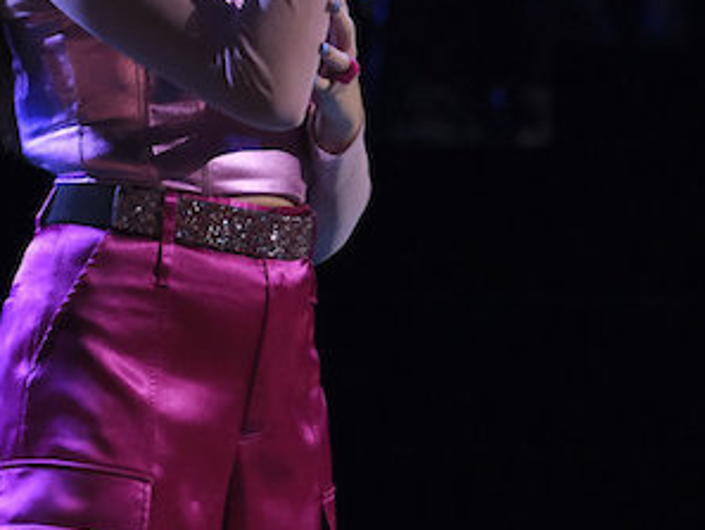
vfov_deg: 1.7
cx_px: 506
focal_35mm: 885
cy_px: -7
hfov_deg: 2.2
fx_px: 18031
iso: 6400
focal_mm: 243.3
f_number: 6.4
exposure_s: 1/125
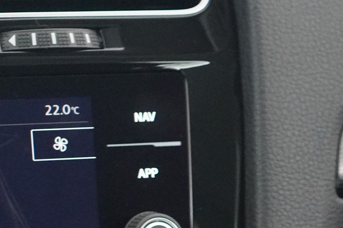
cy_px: 264
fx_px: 1276
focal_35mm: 134
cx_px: -128
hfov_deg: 14.5
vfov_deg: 10.1
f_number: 3.5
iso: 6400
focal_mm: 28
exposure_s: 1/13
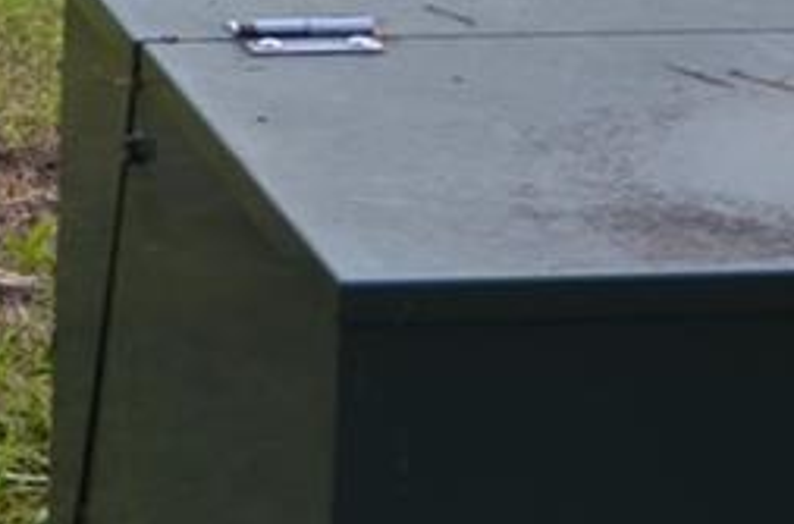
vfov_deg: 7.3
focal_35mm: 171
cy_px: -874
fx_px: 3760
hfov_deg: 10.9
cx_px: -847
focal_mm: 18
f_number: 5
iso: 100
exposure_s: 1/100
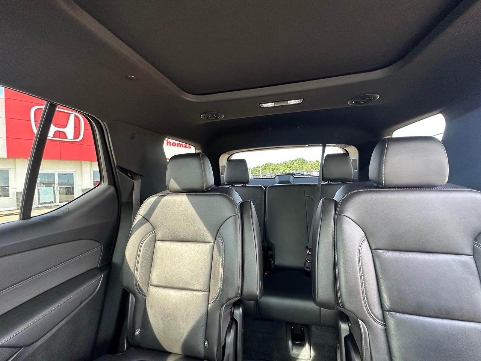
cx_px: 240
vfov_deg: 85.7
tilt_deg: -1.0
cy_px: 180
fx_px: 195
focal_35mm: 14
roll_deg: +1.3
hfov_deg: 102.1
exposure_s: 1/99
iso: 160
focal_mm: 2.22
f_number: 2.2
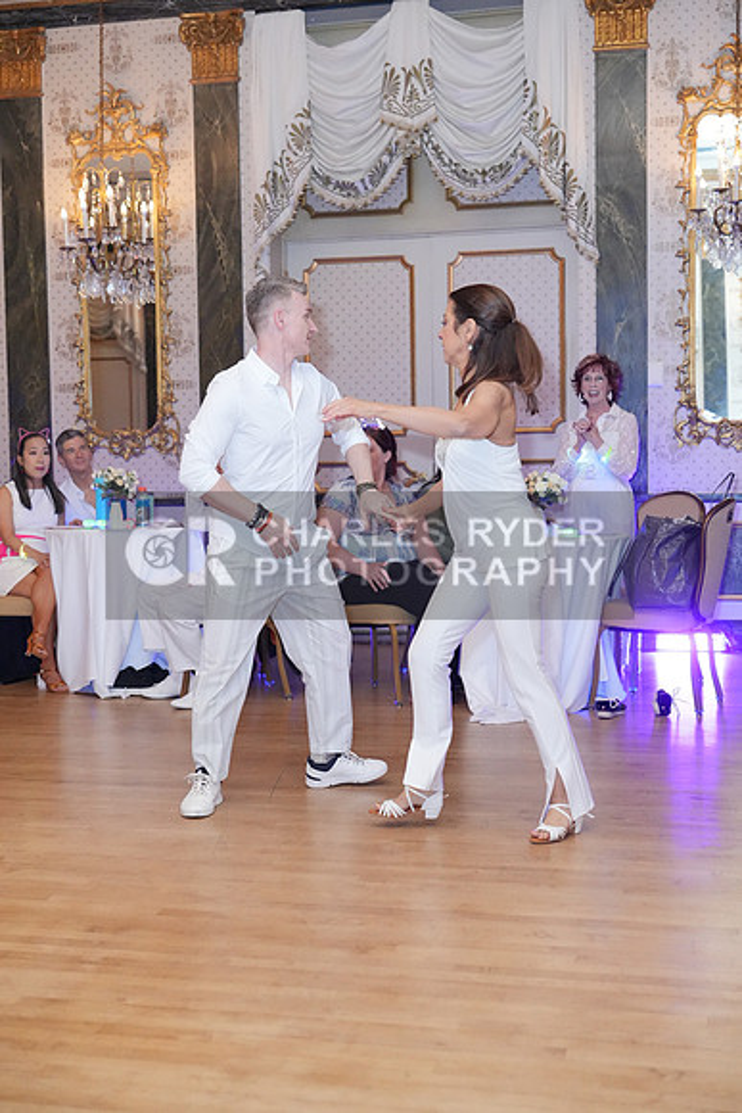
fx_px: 1545
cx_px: 371
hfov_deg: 27.0
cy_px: 556
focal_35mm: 50
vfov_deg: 39.6
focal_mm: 50
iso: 8000
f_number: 3.2
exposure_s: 1/250
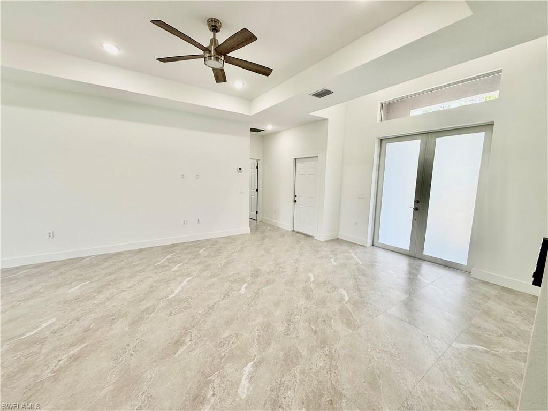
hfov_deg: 102.1
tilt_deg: -6.9
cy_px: 206
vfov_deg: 85.7
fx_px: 222
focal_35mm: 14
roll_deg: -1.4
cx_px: 274
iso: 64
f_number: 2.2
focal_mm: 2.22
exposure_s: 1/120
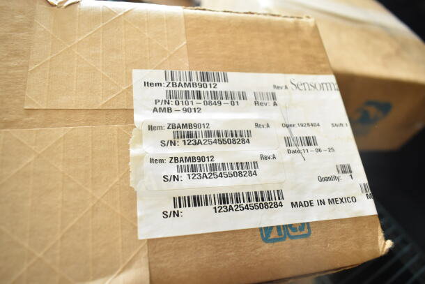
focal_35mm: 27
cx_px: 212
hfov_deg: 67.4
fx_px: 319
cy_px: 142
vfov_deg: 48.0
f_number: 4.5
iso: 1600
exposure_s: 1/80
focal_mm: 18
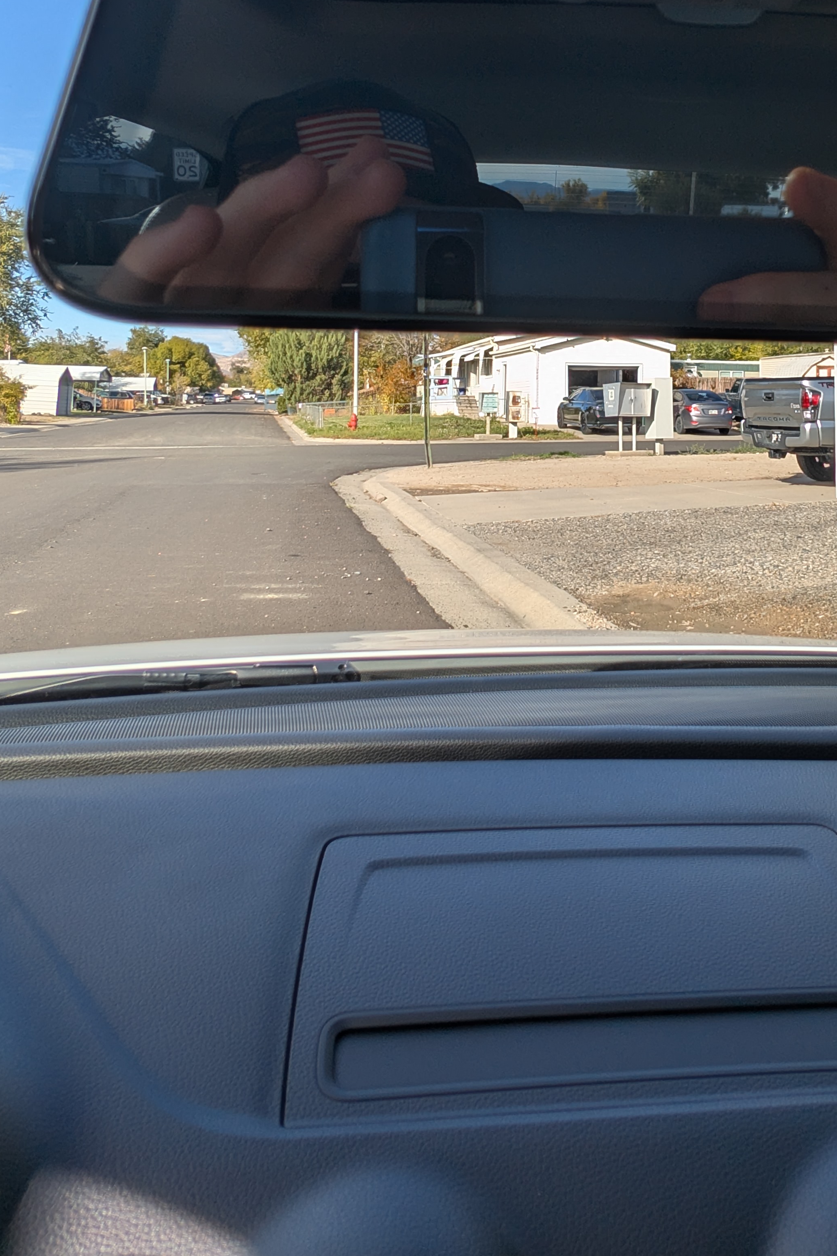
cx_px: 629
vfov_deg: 54.8
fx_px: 1151
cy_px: 327
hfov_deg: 38.9
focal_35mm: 33
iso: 39
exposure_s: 1/717
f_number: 1.95
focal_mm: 2.23
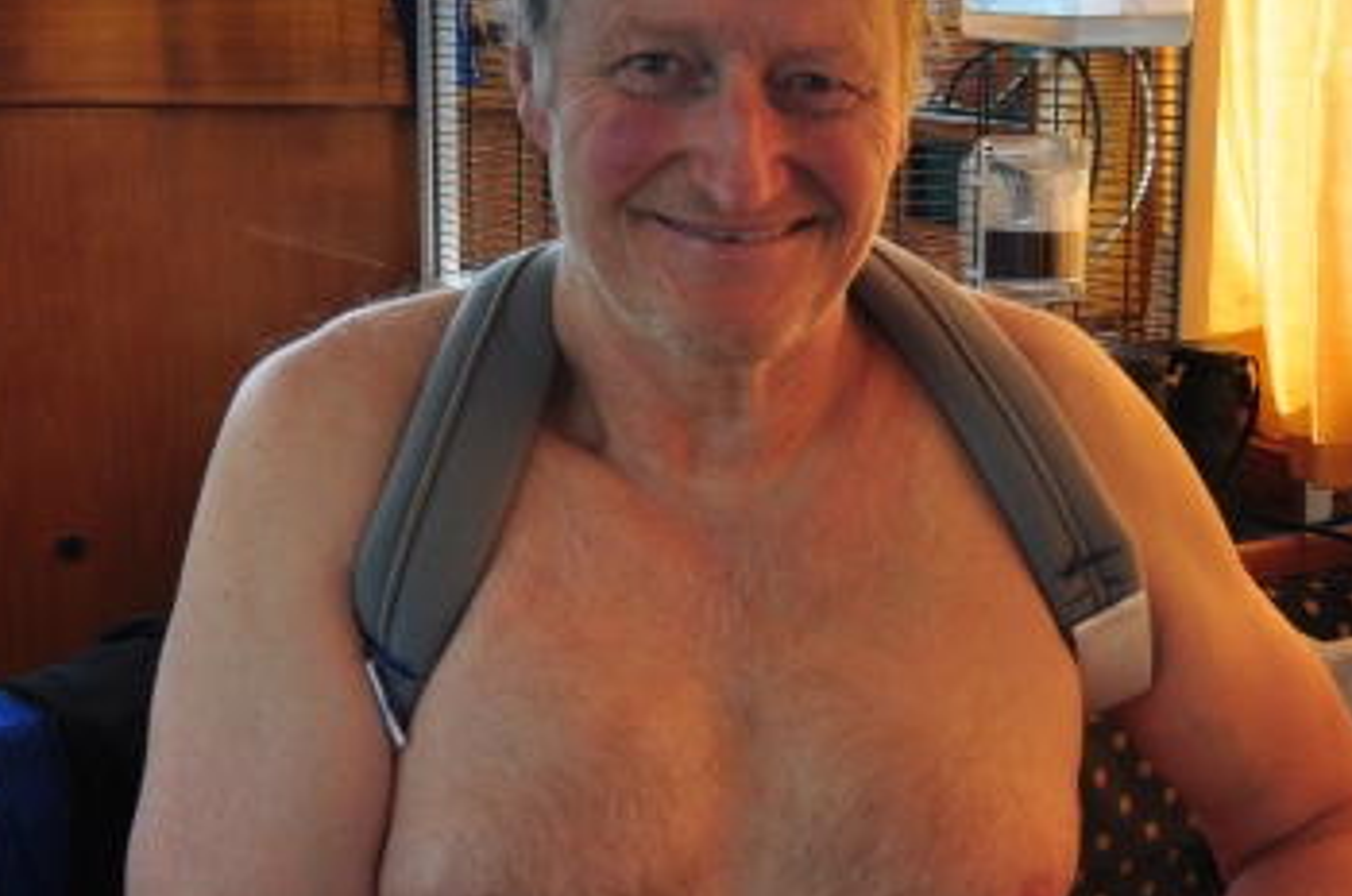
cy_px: 604
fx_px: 2699
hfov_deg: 28.1
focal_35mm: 72
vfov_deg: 18.8
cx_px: 803
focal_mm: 24
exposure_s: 1/60
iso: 250
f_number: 8
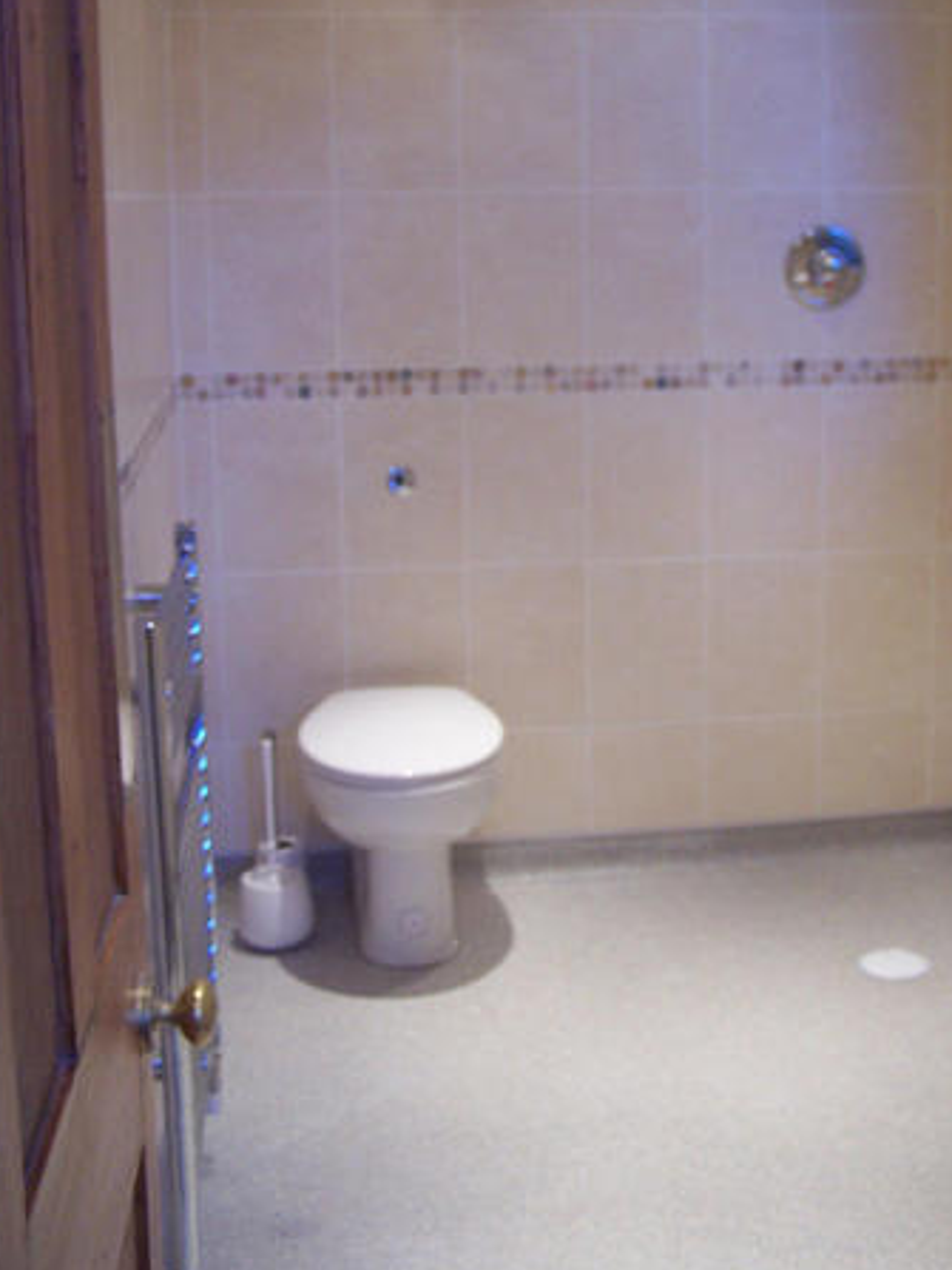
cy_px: 486
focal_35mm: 49
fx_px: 1798
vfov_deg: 38.7
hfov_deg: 29.5
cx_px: 594
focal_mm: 6.3
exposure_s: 1/20
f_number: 2.8
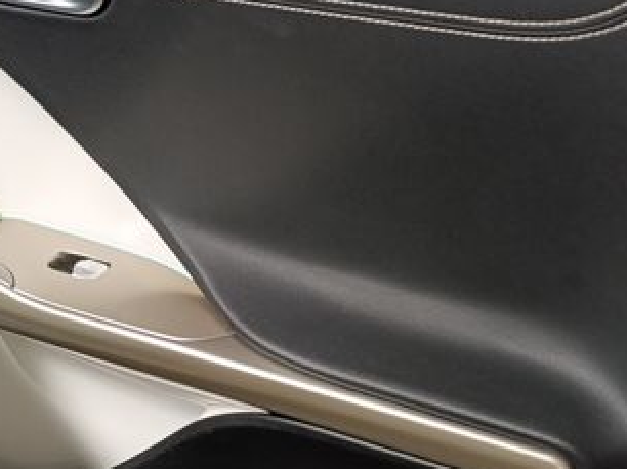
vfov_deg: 24.3
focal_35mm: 60
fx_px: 1086
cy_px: 311
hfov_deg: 32.2
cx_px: 343
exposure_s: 1/33.3
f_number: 1.6
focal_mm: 6.14
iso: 1250
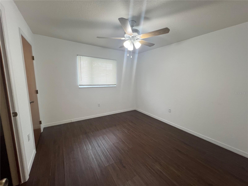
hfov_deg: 106.2
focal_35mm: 13
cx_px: 124
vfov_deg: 89.9
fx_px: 93
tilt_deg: -8.3
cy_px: 93
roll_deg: -1.6
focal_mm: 1.57
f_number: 1.8
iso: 125
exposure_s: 1/120
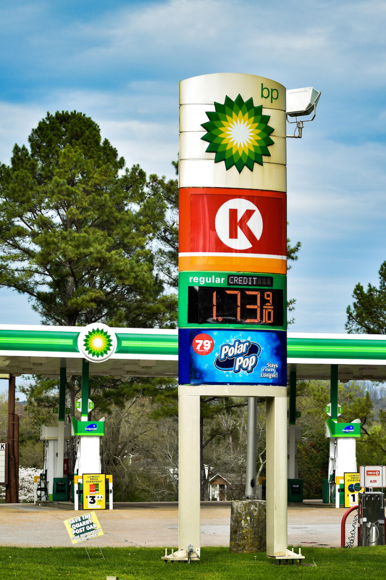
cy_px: 290
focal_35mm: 105
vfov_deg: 19.5
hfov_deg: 13.0
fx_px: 1689
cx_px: 193
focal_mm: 70
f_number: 4.5
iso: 125
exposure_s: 1/400
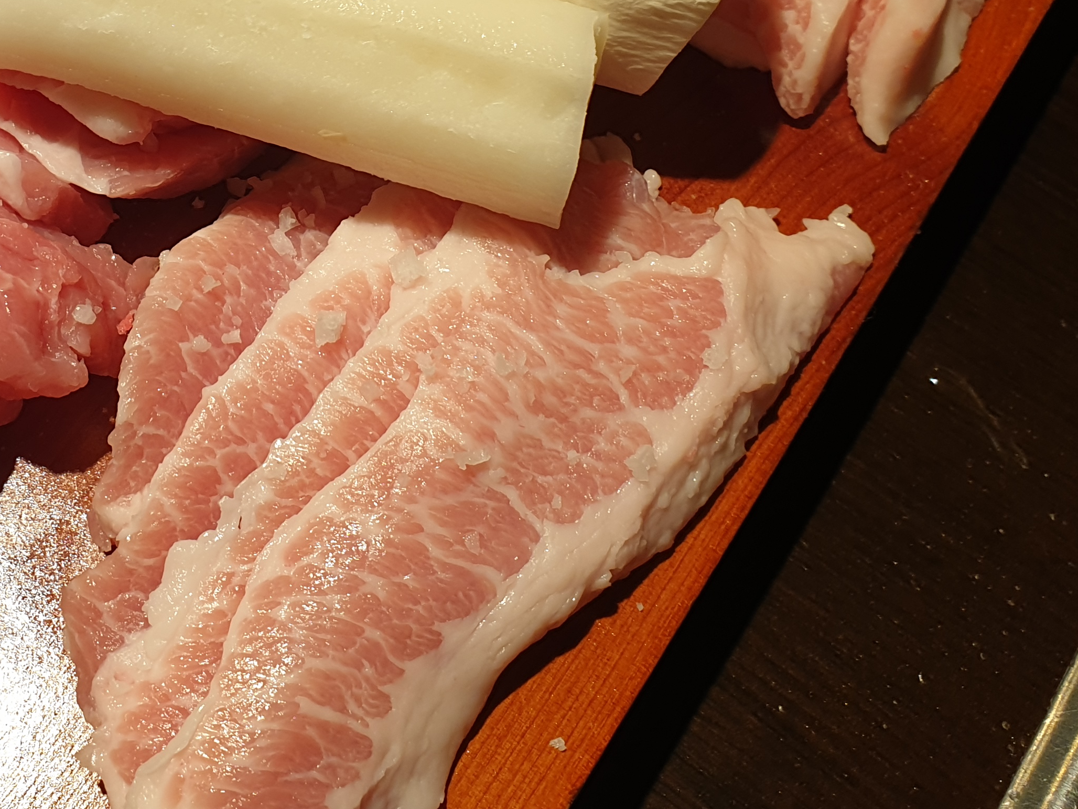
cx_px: 262
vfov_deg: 27.6
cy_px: 89
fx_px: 1588
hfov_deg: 36.6
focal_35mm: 51
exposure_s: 1/60
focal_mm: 4.3
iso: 64
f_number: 2.4
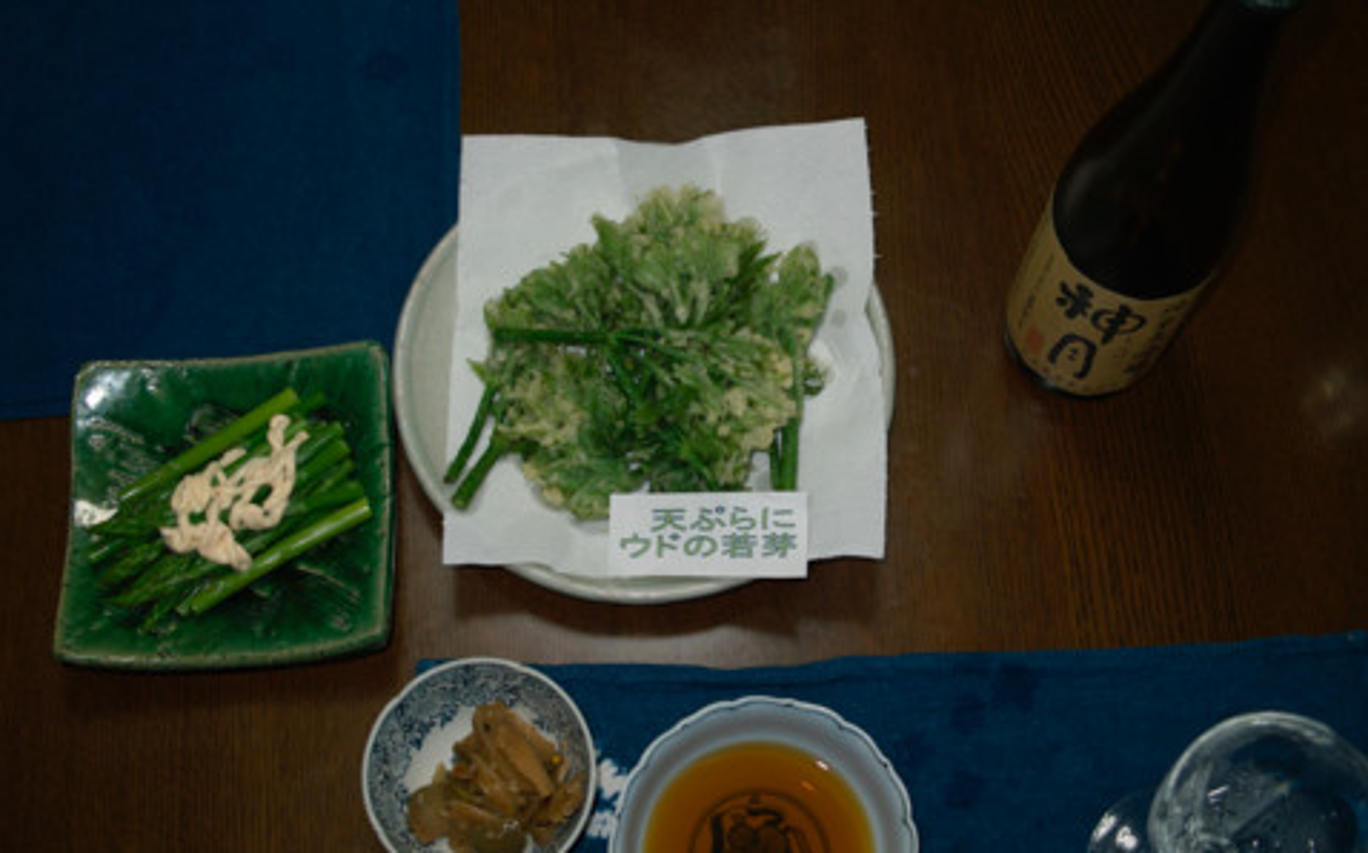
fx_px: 1565
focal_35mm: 42
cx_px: 684
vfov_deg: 30.5
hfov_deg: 47.2
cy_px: 426
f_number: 2.8
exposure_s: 1/40
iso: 100
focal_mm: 24.2
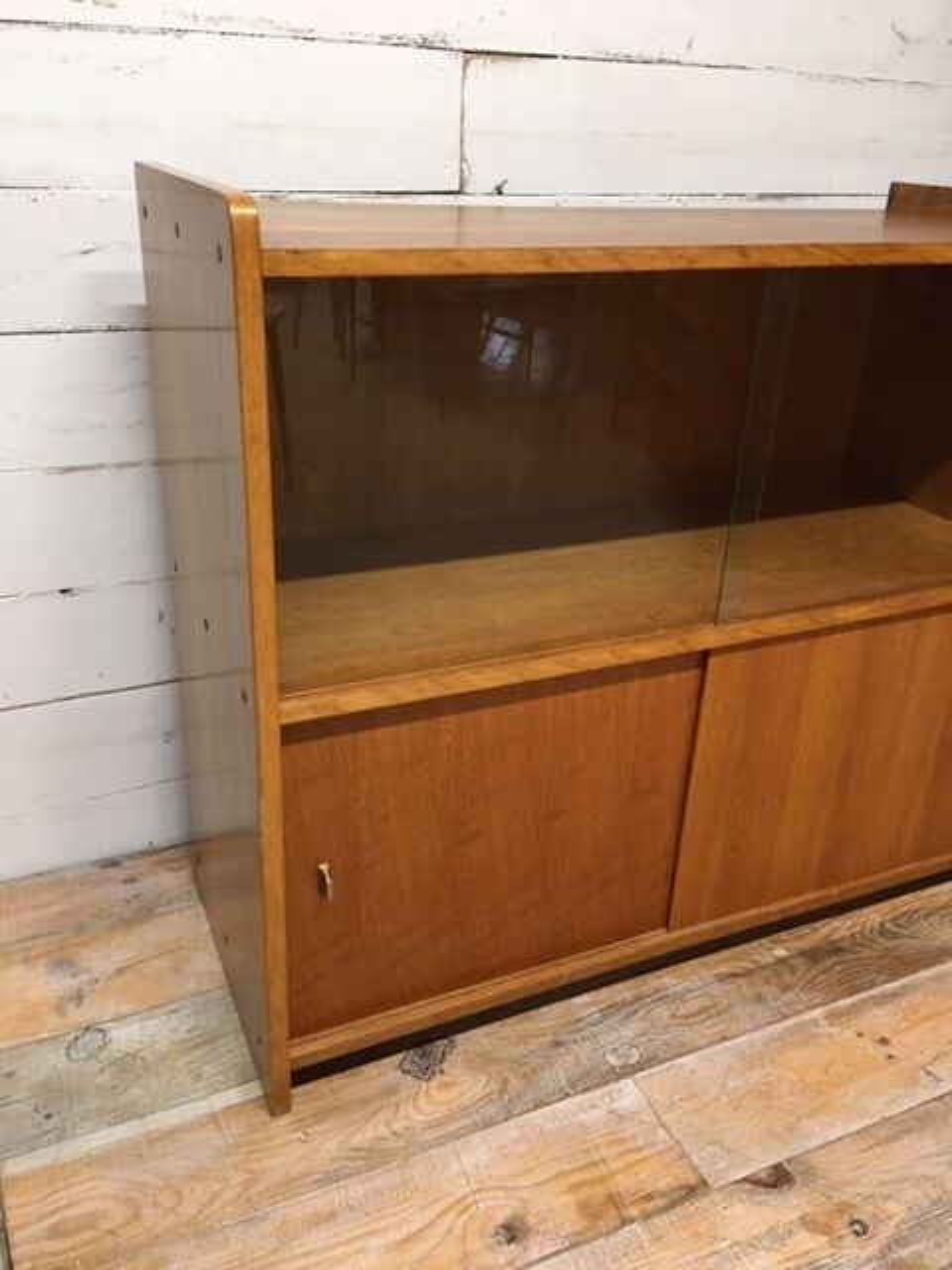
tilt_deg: -23.6
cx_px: 476
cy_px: 635
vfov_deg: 61.7
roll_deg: -4.2
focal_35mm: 29
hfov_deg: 48.2
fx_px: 1063
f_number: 2.2
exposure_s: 1/17
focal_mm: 4.15
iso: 64
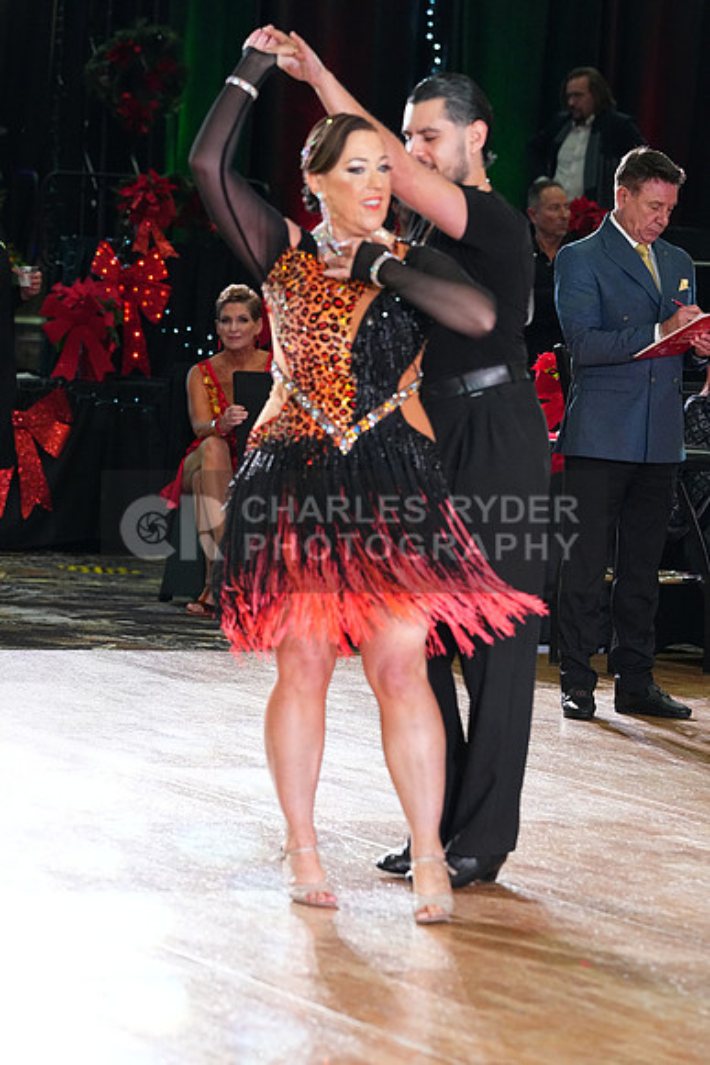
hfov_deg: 8.4
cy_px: 532
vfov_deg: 12.5
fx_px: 4848
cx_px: 355
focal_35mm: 164
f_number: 5.6
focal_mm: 164
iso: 6400
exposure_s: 1/320
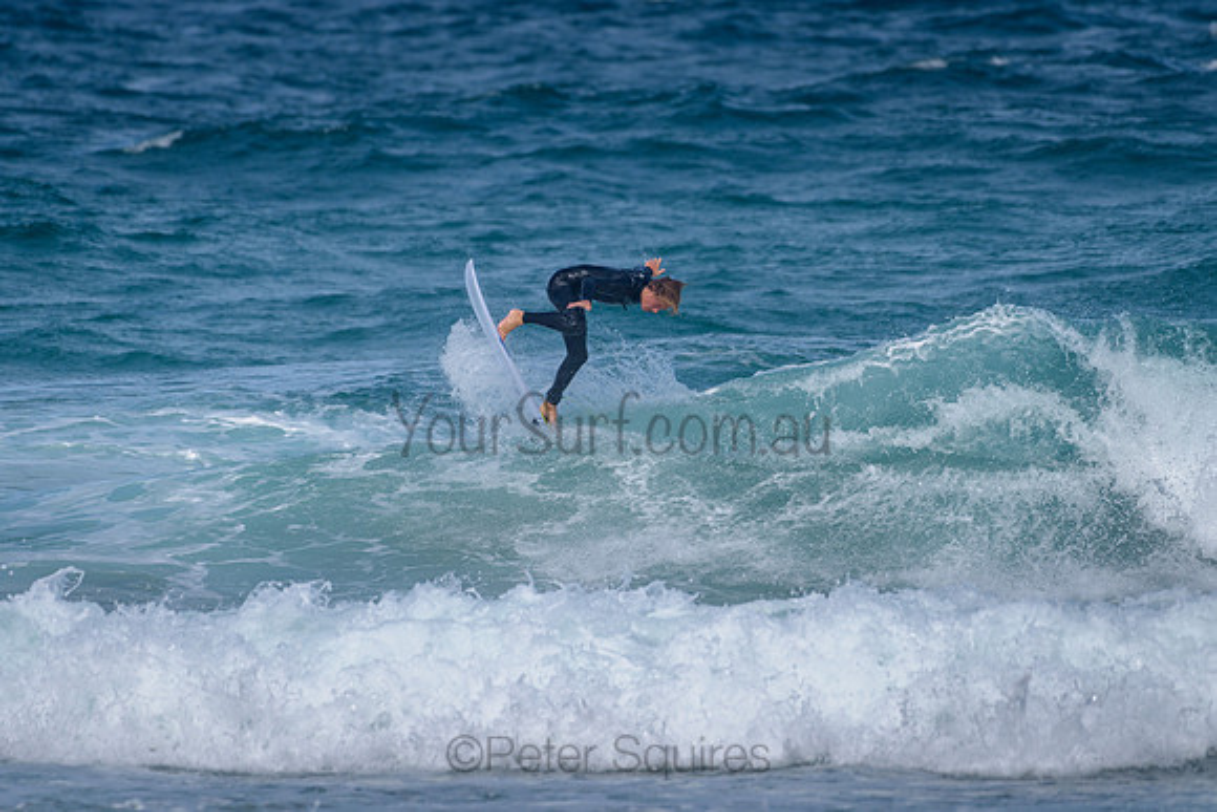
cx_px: 659
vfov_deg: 2.2
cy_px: 344
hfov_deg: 3.4
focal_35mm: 613
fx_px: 20738
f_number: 5.6
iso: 110
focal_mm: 500
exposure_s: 1/2000
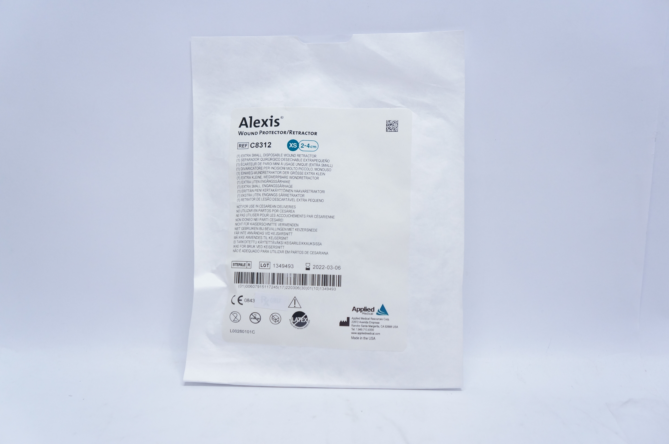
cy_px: 222
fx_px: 863
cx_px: 334
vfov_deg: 28.9
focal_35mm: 46
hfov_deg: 42.4
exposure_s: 1/160
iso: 800
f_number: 4
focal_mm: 31
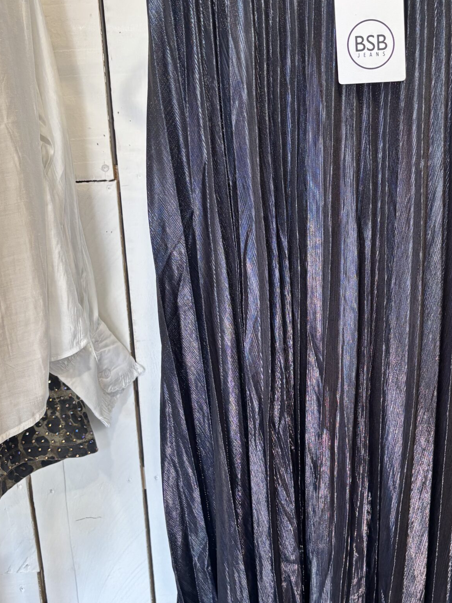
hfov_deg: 33.1
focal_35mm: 43
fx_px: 749
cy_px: 309
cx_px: 328
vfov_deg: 43.8
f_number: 1.6
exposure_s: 1/100
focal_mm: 5.96
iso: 64
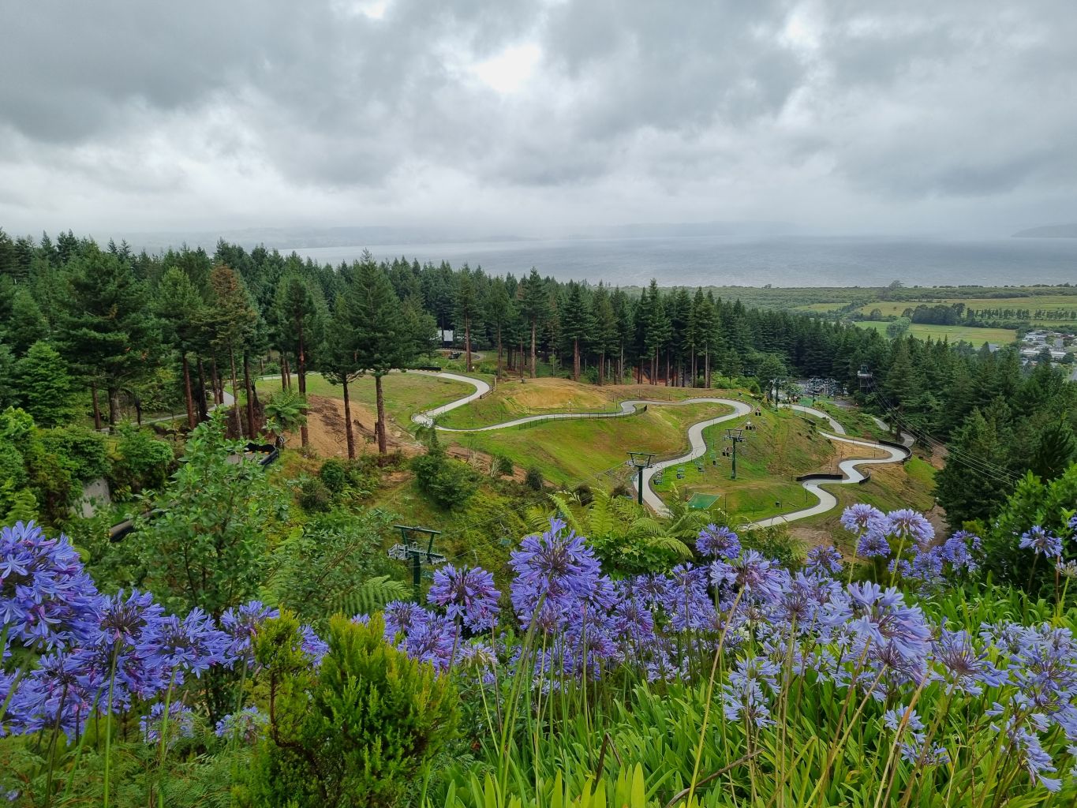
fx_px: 809
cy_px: 404
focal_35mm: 26
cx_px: 538
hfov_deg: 67.3
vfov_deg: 53.1
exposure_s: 1/1228
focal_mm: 5.4
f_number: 1.8
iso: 50
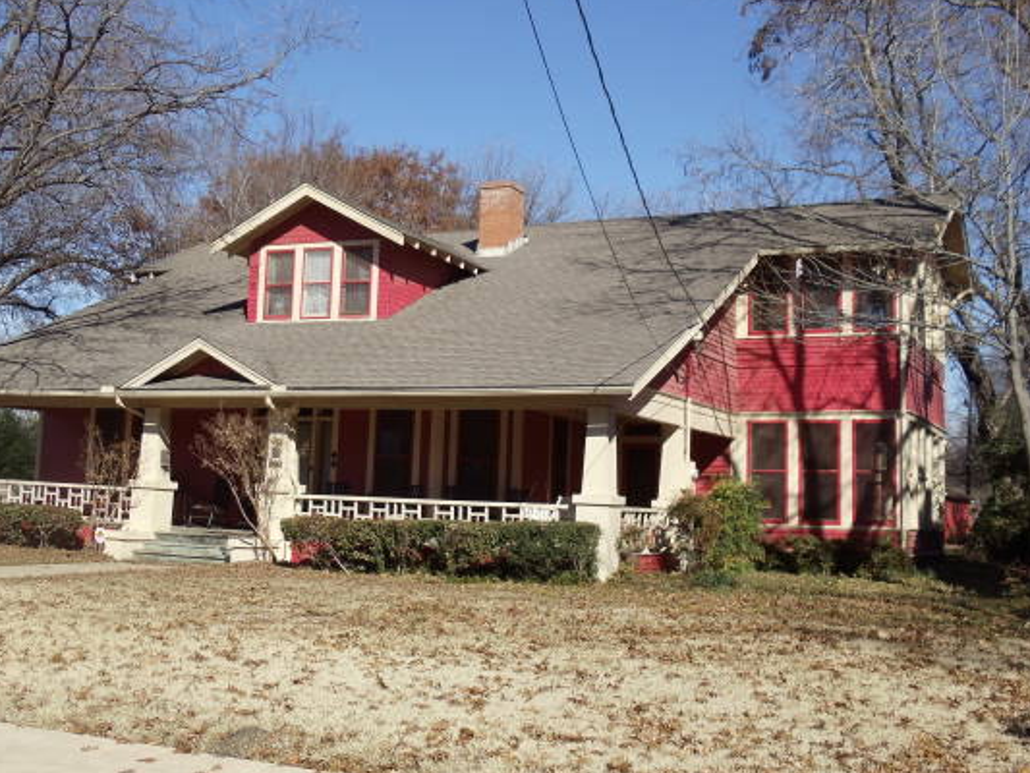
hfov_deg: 32.1
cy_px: 361
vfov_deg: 24.4
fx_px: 1786
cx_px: 423
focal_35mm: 60
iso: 100
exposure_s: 1/320
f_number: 7.5
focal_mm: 6.81
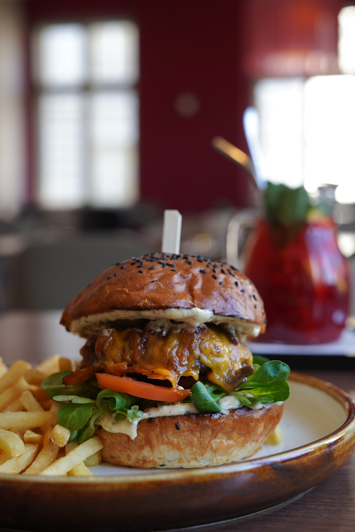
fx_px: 739
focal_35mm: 50
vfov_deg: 39.6
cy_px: 266
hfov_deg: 27.0
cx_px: 178
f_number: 4.5
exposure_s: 1/60
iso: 500
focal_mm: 50
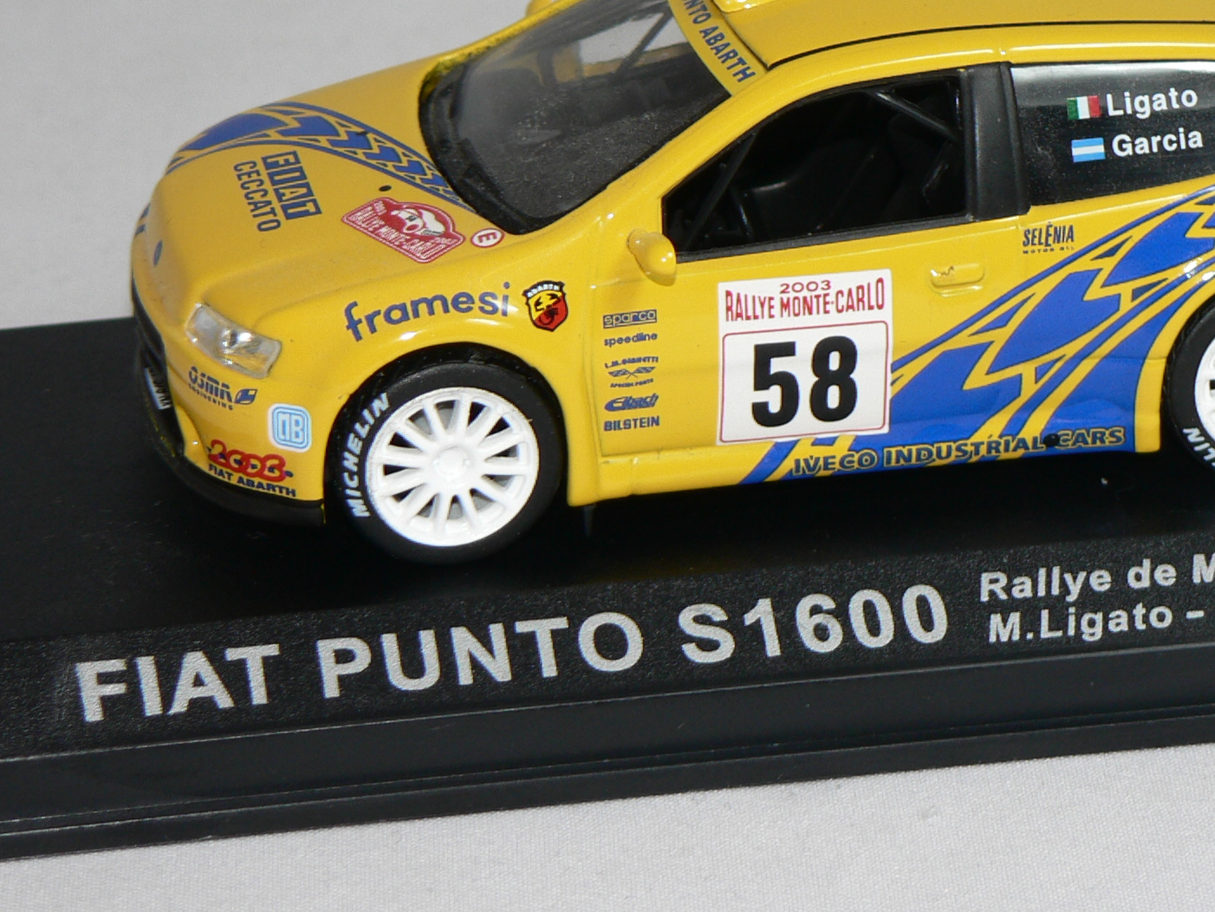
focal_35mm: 199
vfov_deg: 7.5
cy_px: 261
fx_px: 6986
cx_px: 862
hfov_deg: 9.9
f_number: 3.2
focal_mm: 18.2
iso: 80
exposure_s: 1/60
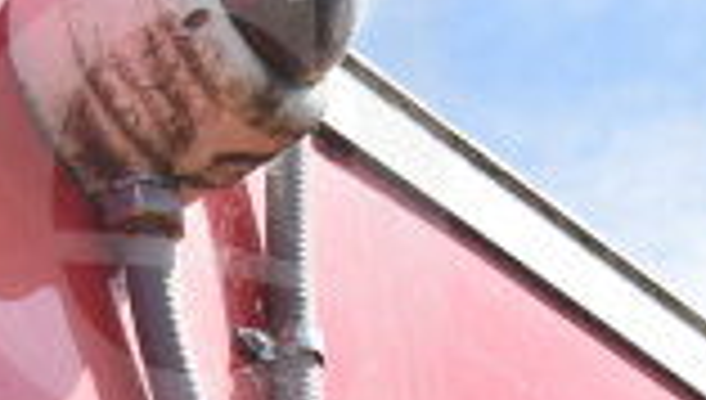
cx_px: 58
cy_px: 326
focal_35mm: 207
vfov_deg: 5.9
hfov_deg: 10.3
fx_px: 3882
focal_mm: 34
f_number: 8
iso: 200
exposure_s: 1/250
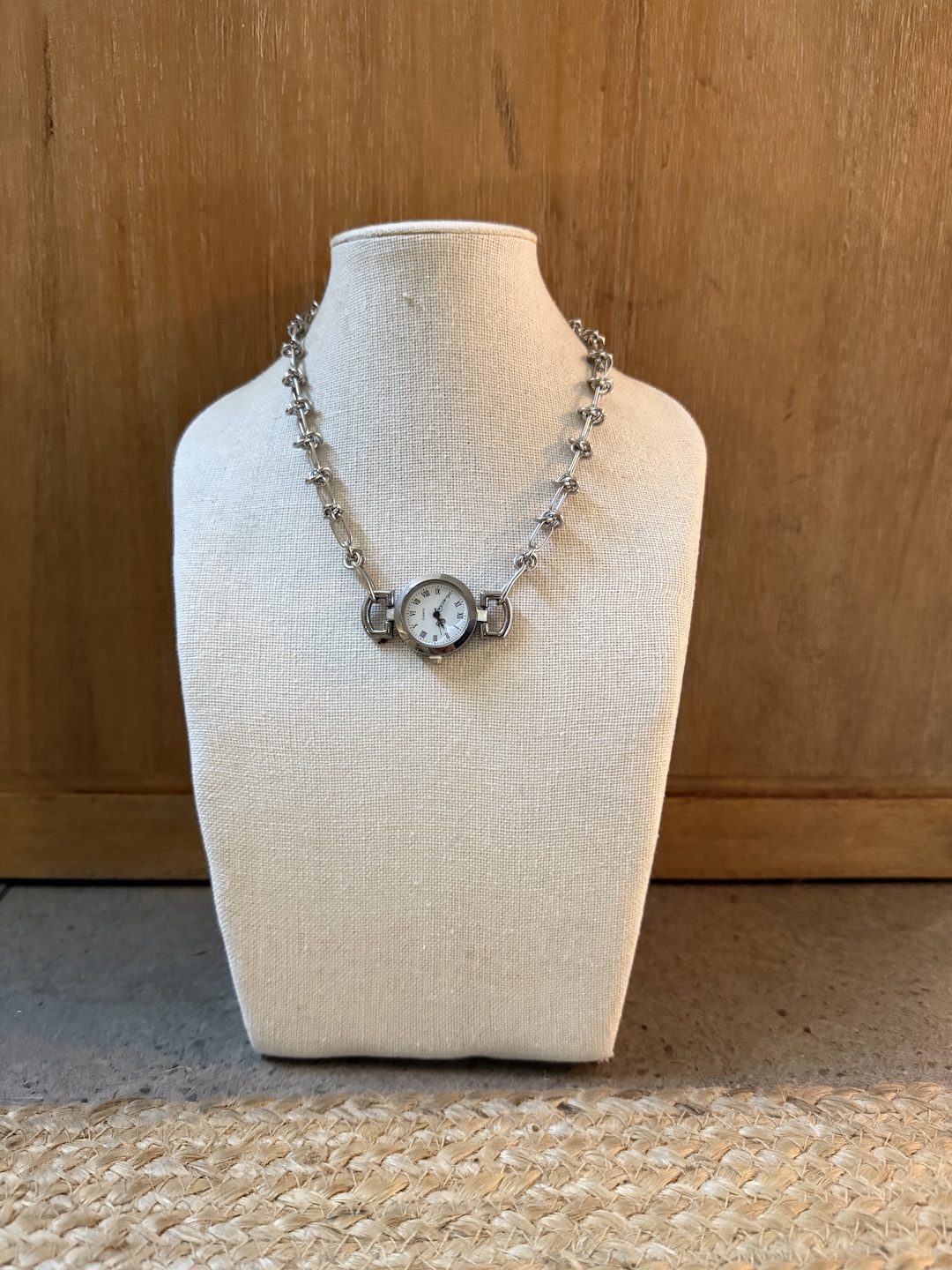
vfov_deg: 71.6
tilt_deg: -13.2
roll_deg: -1.8
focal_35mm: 24
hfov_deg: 56.8
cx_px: 476
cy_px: 635
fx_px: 880
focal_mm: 6.76
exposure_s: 1/50
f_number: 1.78
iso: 800
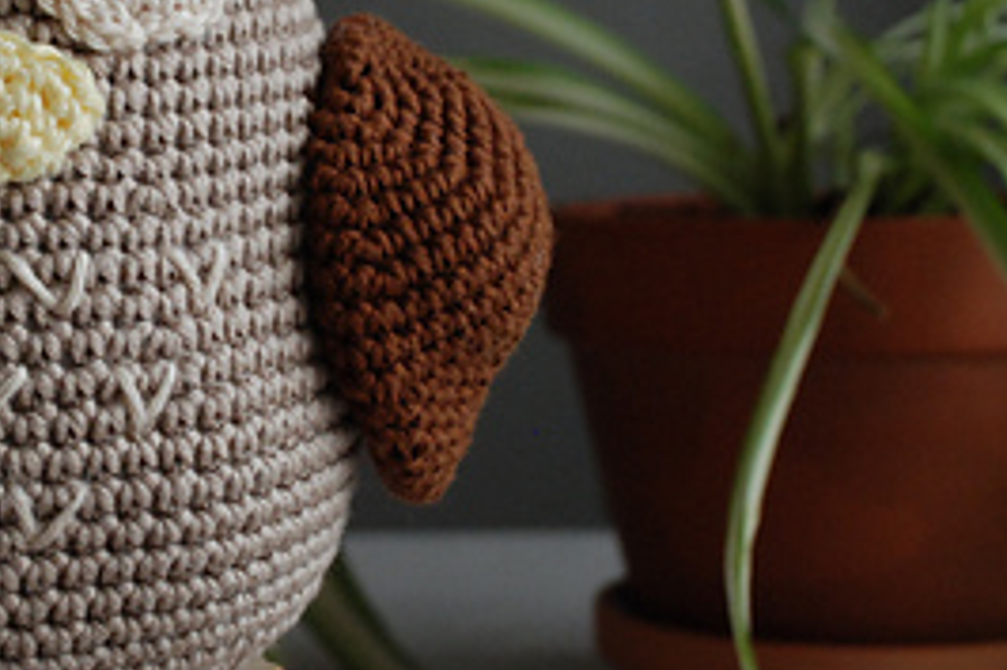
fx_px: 2628
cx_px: 49
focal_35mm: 94
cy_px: 49
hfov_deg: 21.1
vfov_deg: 14.4
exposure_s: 1/160
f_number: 6.3
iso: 800
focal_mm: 26
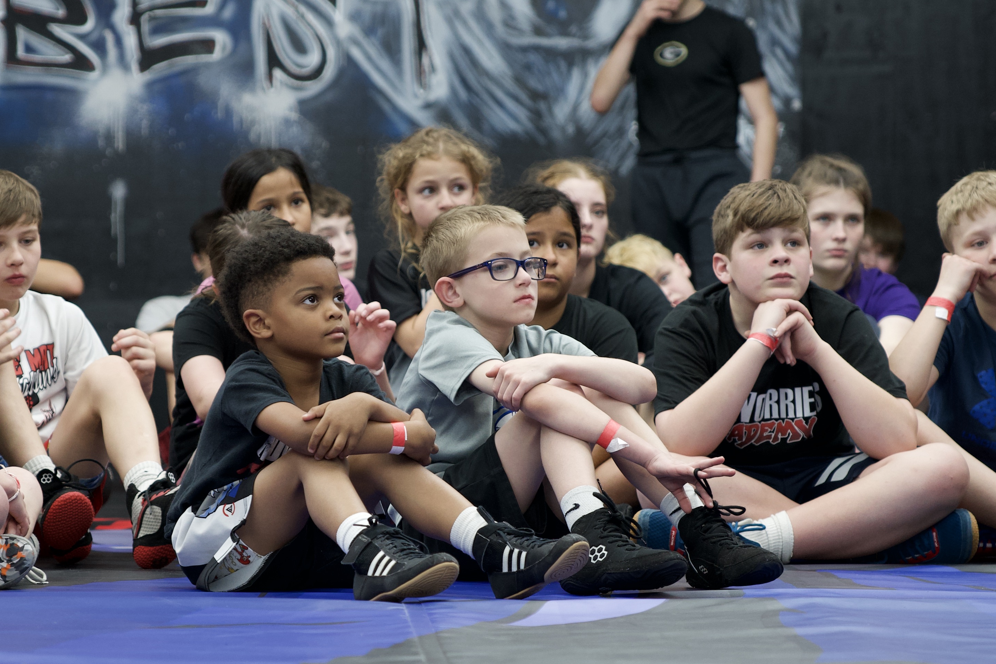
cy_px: 367
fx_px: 3956
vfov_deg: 9.6
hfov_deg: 14.3
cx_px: 422
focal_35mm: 143
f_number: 2.8
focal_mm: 70
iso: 1000
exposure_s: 1/250
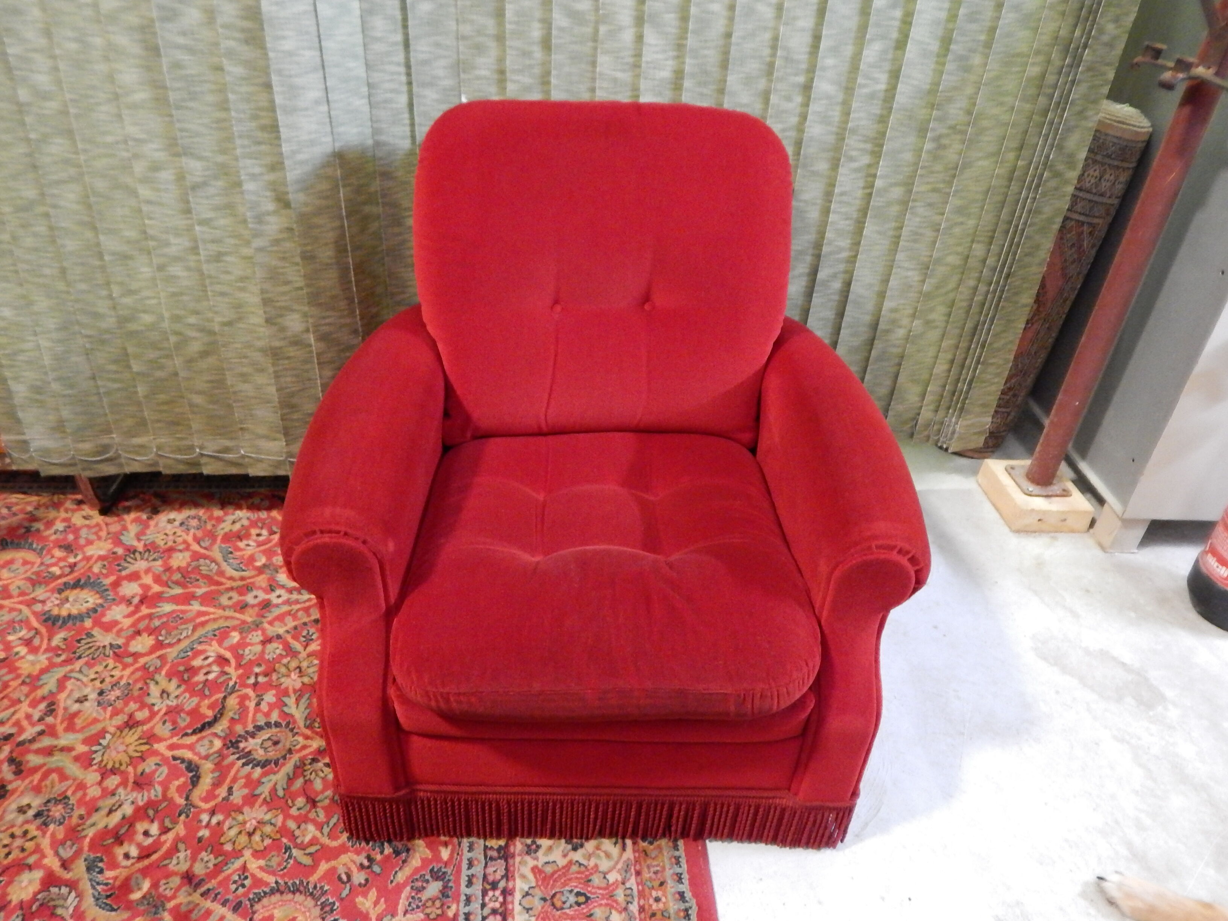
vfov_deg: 54.9
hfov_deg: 69.4
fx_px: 887
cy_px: 460
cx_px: 614
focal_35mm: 25
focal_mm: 4.5
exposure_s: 1/4
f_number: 3.1
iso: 800
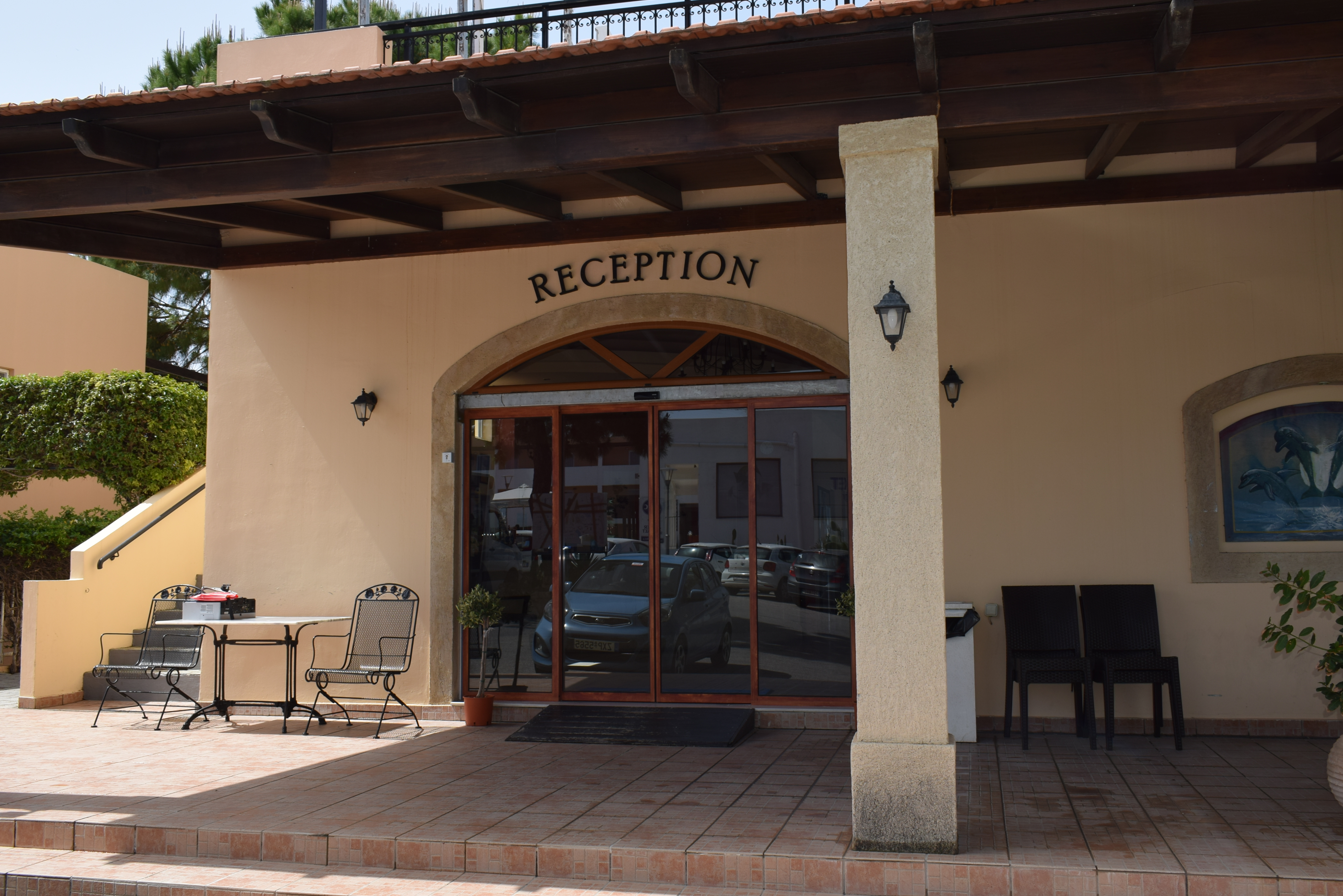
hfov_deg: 55.8
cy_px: 442
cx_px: 674
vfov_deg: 38.9
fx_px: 1269
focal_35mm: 34
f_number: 8
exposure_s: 1/200
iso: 100
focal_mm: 22
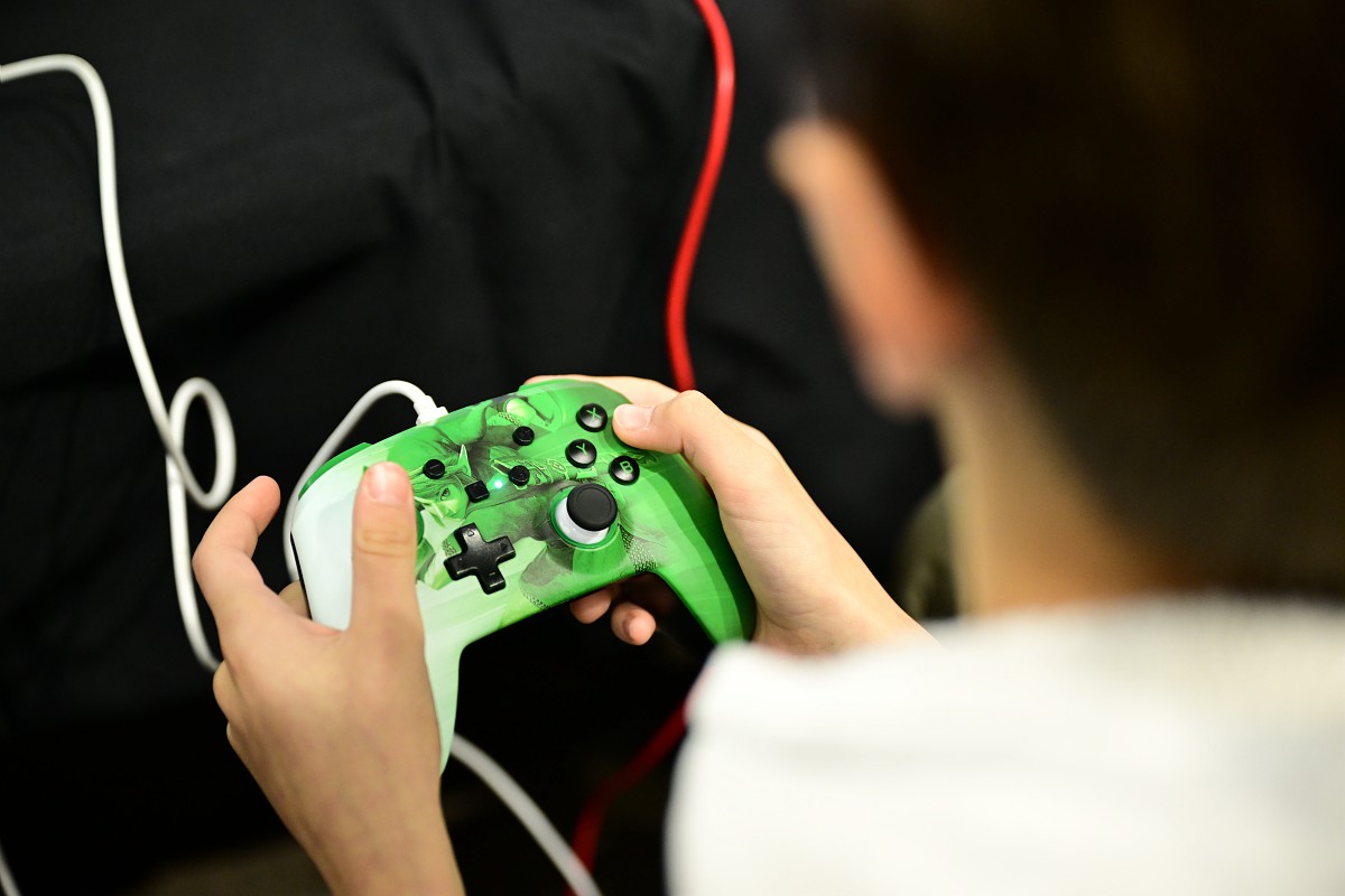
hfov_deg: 32.9
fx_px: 2279
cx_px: 672
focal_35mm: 61
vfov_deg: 22.3
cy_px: 448
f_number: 2.8
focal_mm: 61
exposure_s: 1/125
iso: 2500
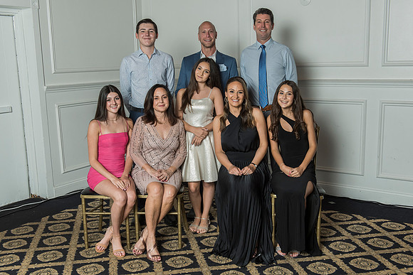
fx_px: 457
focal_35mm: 40
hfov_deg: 48.6
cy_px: 141
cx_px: 207
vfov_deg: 33.6
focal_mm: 38
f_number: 6.3
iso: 1250
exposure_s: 1/125
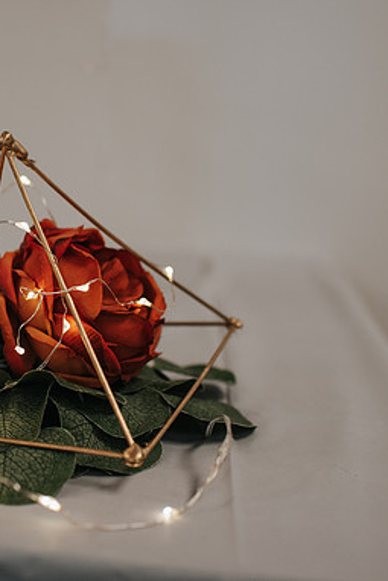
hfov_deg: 23.5
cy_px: 288
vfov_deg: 35.6
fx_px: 904
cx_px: 33
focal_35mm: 56
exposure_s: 1/320
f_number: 3.2
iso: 1000
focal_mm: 35
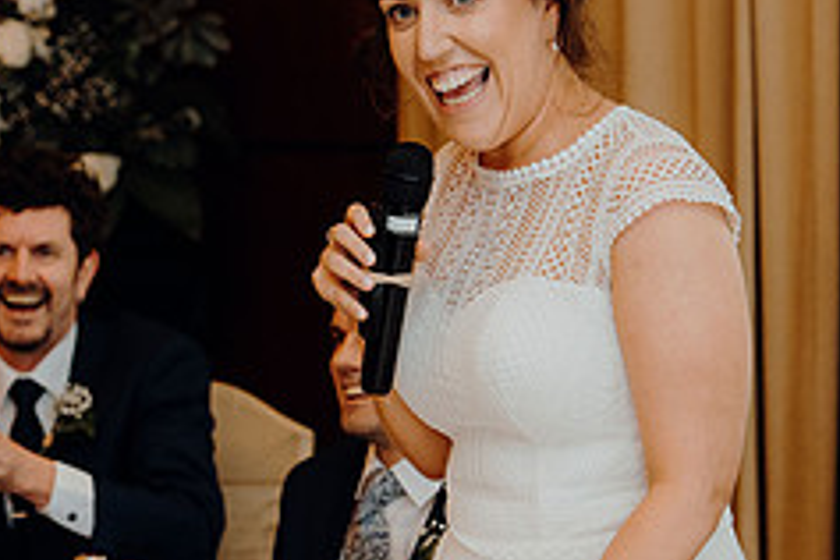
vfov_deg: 9.7
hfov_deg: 14.4
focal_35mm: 142
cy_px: 395
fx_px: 3313
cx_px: 241
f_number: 2.8
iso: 1250
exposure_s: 1/200
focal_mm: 58
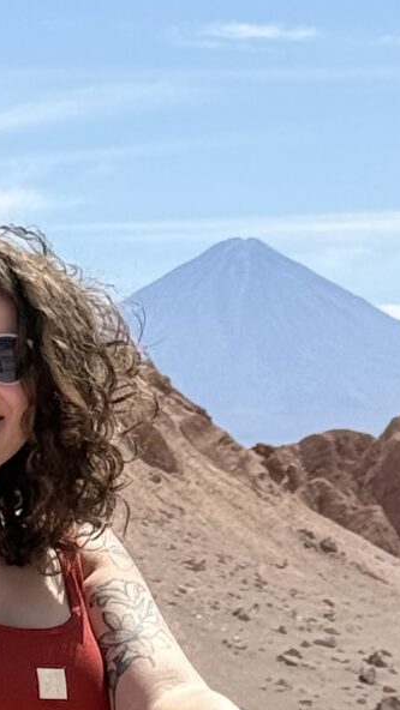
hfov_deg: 5.4
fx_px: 4261
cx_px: 85
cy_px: 624
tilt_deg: +0.5
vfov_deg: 9.5
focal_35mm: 226
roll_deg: +1.7
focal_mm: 6.76
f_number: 1.78
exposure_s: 1/4878
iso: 64
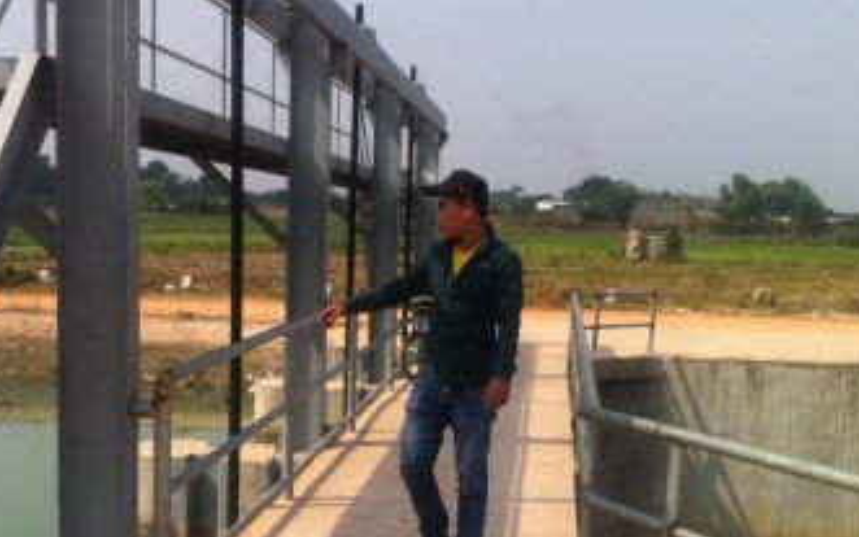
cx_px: 340
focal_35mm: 56
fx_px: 1311
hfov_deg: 36.1
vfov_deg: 23.0
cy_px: 377
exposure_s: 1/1436
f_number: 2.8
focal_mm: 3.85
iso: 80
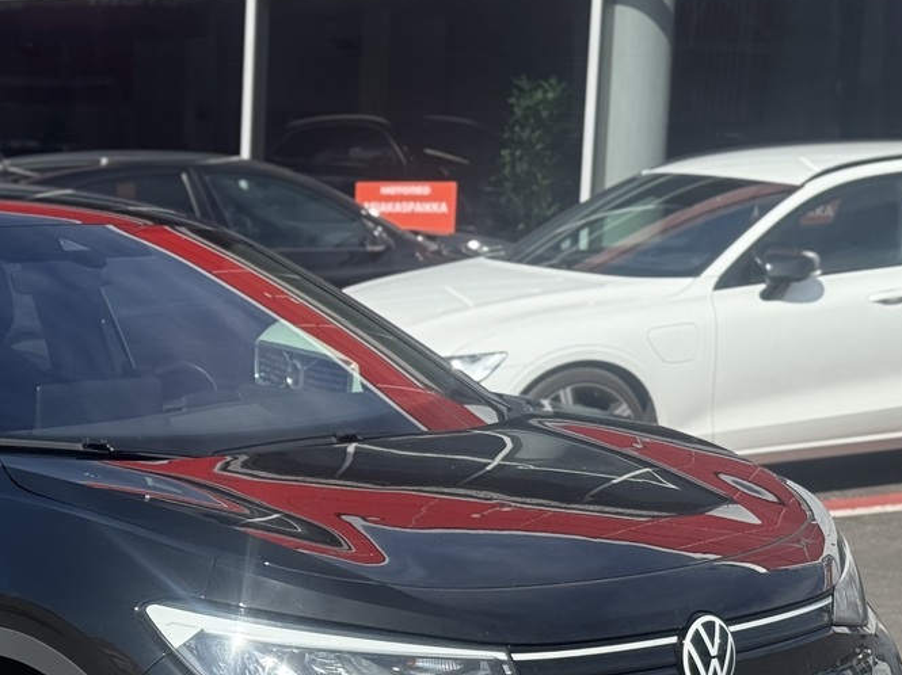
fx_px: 2708
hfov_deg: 18.5
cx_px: 33
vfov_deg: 14.1
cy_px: 594
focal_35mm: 104
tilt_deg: -8.4
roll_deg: -1.8
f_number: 1.78
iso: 100
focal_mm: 6.76
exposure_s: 1/4098
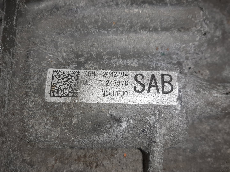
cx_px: 115
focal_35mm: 26
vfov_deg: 53.1
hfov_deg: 67.3
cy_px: 86
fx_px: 173
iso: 40
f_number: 1.7
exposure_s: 1/132
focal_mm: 3.93
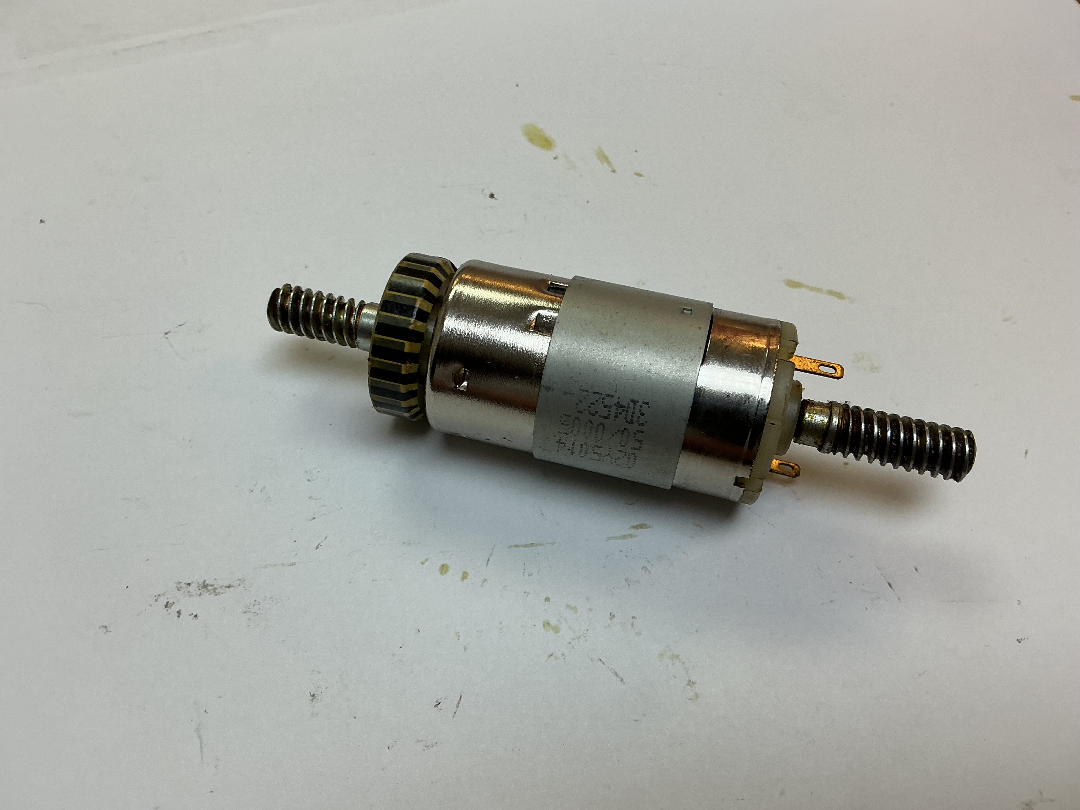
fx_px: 905
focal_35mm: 29
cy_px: 405
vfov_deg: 48.2
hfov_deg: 61.7
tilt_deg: -61.8
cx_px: 540
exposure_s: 1/120
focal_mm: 3
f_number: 1.8
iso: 25
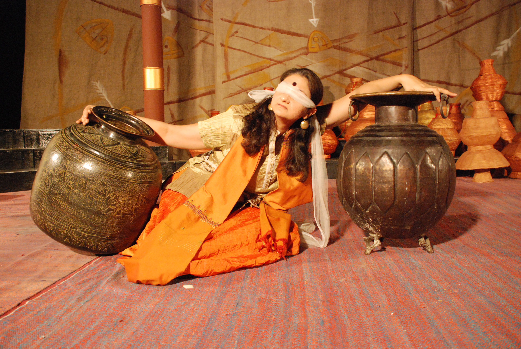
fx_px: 478
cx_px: 260
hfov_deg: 57.2
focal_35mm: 33
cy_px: 174
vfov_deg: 40.1
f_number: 4.5
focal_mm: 22
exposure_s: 1/60
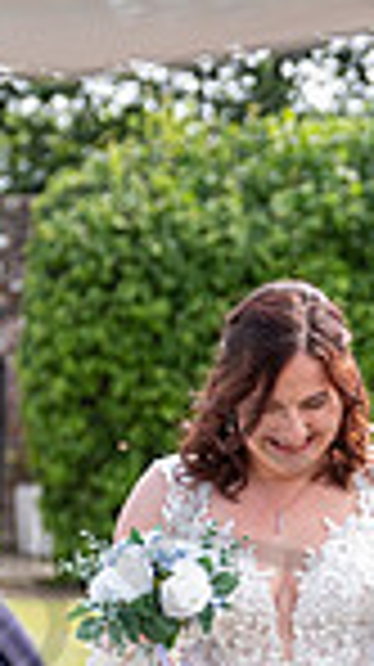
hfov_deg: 3.7
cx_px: 397
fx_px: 5814
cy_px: 504
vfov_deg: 6.6
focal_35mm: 329
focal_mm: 68.7
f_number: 3.2
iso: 200
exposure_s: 1/640
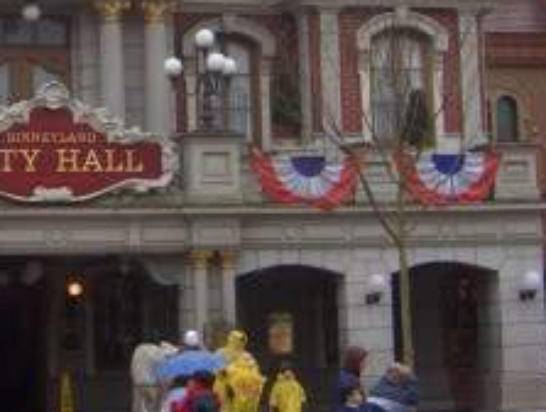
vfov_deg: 11.6
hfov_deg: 15.5
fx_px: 1991
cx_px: 105
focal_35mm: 126
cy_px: -25
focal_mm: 9.2
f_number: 5
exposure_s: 1/125
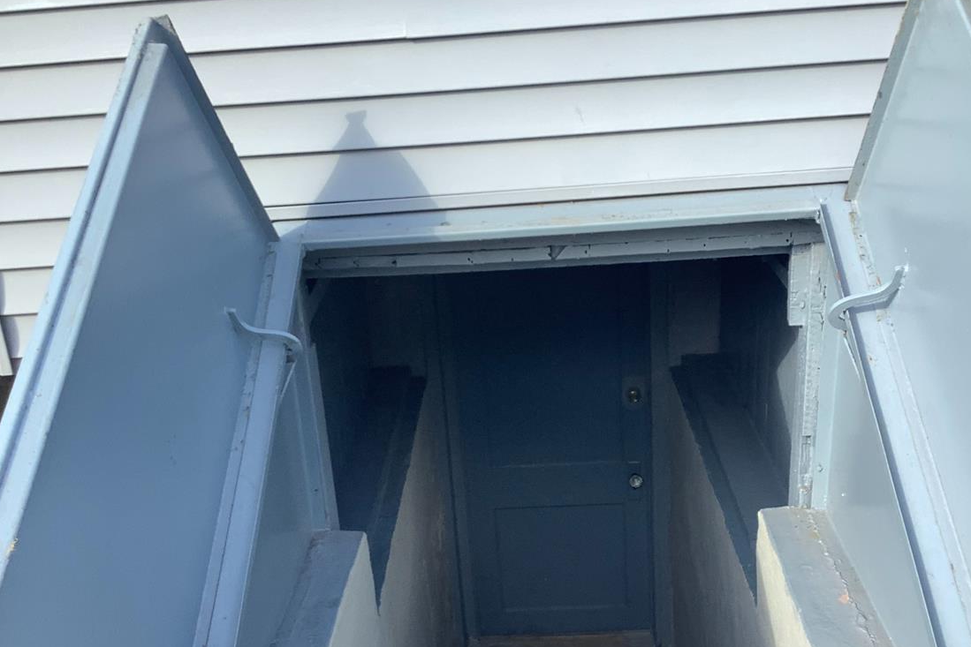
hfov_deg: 44.5
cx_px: 483
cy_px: 452
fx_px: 1187
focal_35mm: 44
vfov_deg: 30.2
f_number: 2.4
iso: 25
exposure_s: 1/327
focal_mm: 3.3
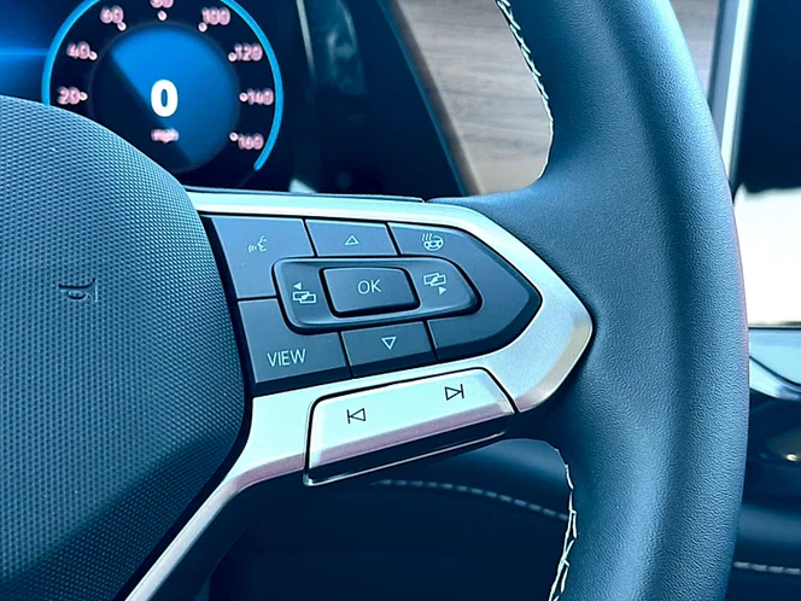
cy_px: 314
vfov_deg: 25.2
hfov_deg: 33.2
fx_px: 1342
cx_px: 398
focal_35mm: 58
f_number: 1.78
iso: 64
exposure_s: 1/91
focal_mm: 6.86
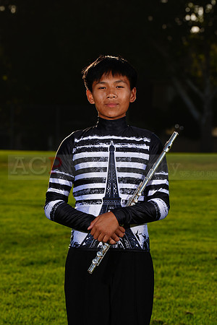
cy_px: 162
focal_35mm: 200
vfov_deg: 10.3
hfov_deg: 6.9
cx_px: 108
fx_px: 1808
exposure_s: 1/250
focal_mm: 200
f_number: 11
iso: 125
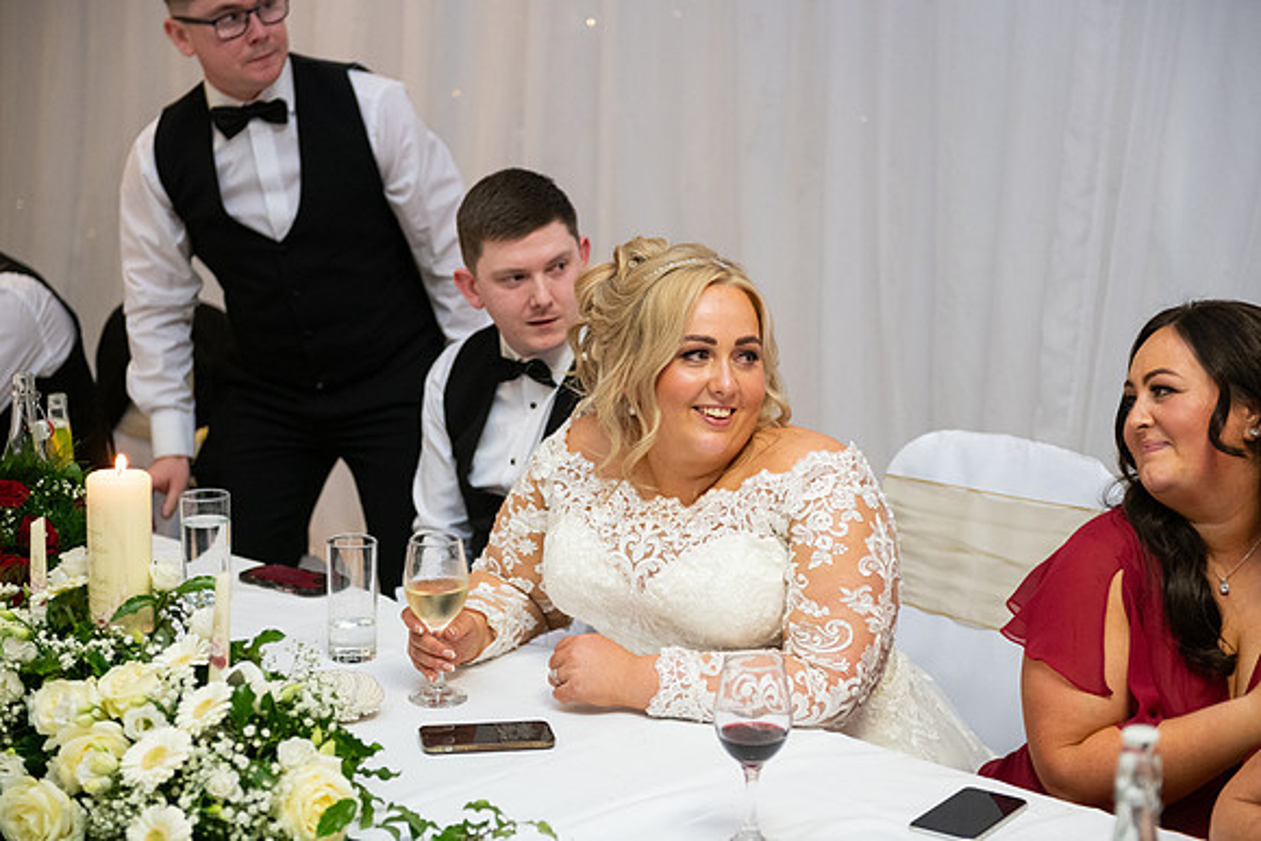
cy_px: 420
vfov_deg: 19.5
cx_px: 630
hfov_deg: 28.8
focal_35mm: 70
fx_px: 2452
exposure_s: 1/160
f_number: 3.5
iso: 1250
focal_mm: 70
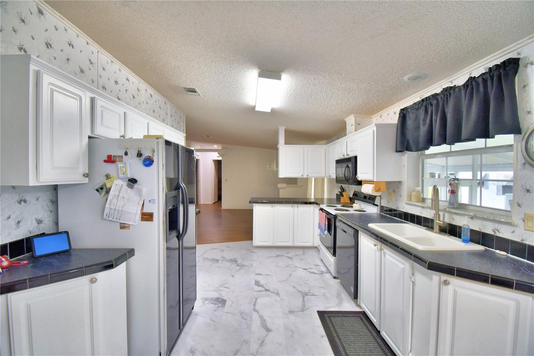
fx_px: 222
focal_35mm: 15
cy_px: 178
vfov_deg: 77.3
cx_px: 267
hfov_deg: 100.4
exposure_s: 1/60
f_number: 4.5
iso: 400
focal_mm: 10
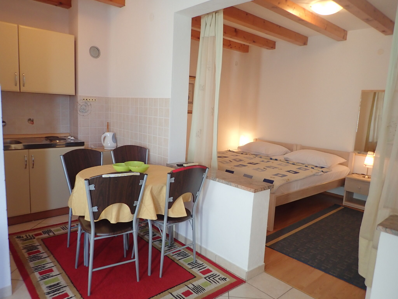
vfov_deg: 54.9
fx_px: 287
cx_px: 199
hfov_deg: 69.4
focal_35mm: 25
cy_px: 150
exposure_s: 1/50
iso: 200
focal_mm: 4.5
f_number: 2
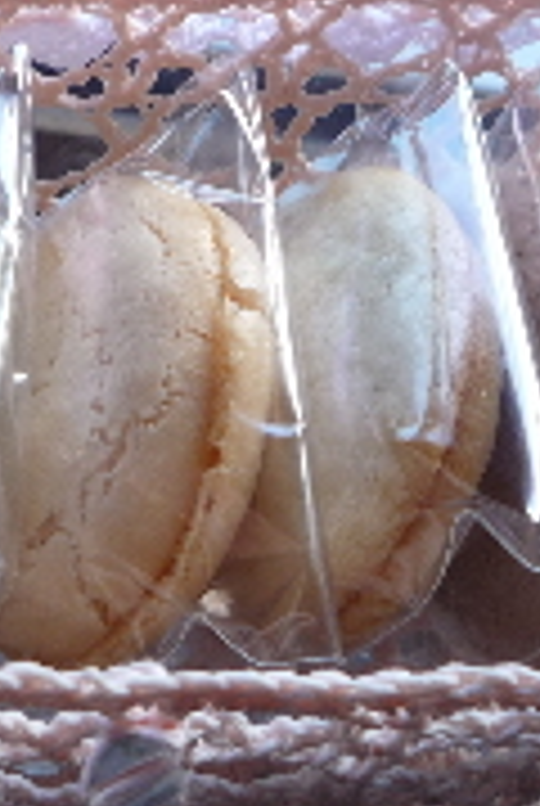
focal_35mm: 58
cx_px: 104
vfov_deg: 33.3
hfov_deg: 23.1
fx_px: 1300
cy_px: 149
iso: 100
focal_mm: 4.4
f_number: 2.8
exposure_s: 1/50
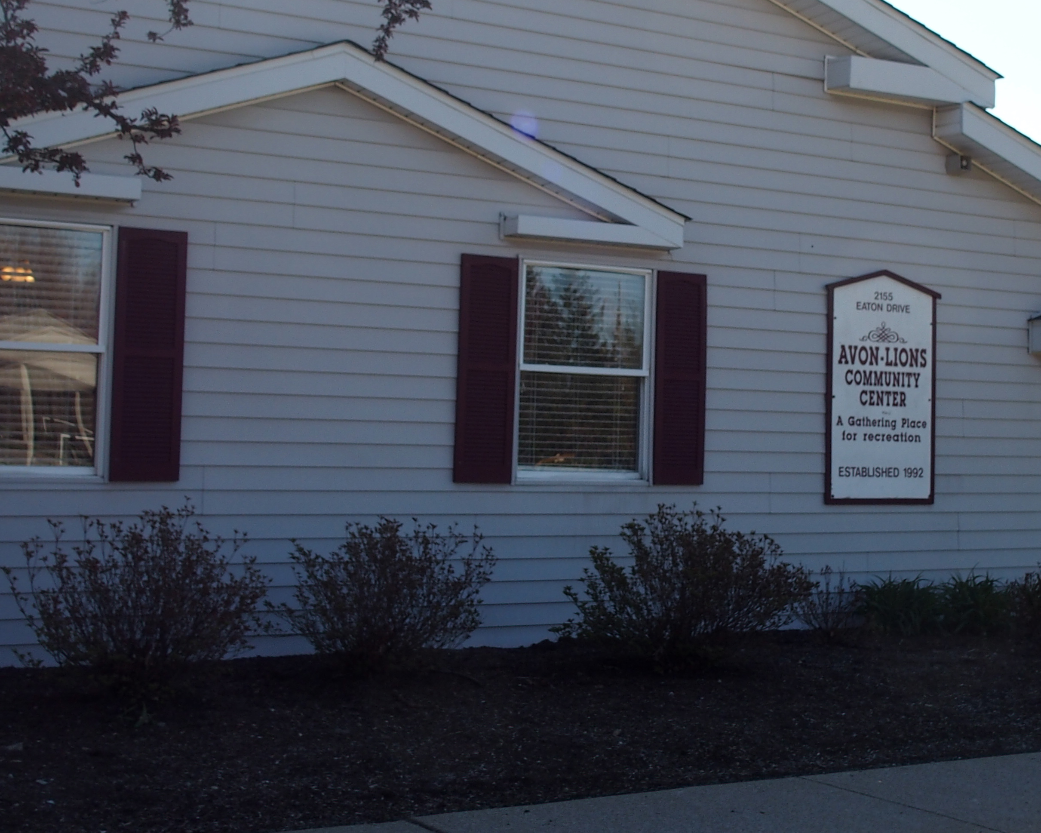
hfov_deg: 33.4
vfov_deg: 27.1
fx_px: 1725
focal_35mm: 56
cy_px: 328
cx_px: 639
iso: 100
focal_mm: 7.4
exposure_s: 1/400
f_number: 4
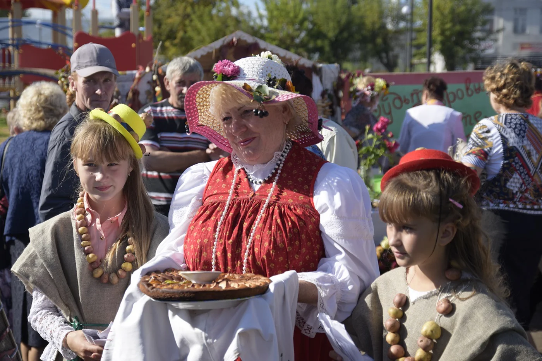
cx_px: 271
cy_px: 180
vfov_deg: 22.6
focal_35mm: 60
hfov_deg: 33.4
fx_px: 903
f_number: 2.8
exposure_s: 1/4000
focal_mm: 40
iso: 250
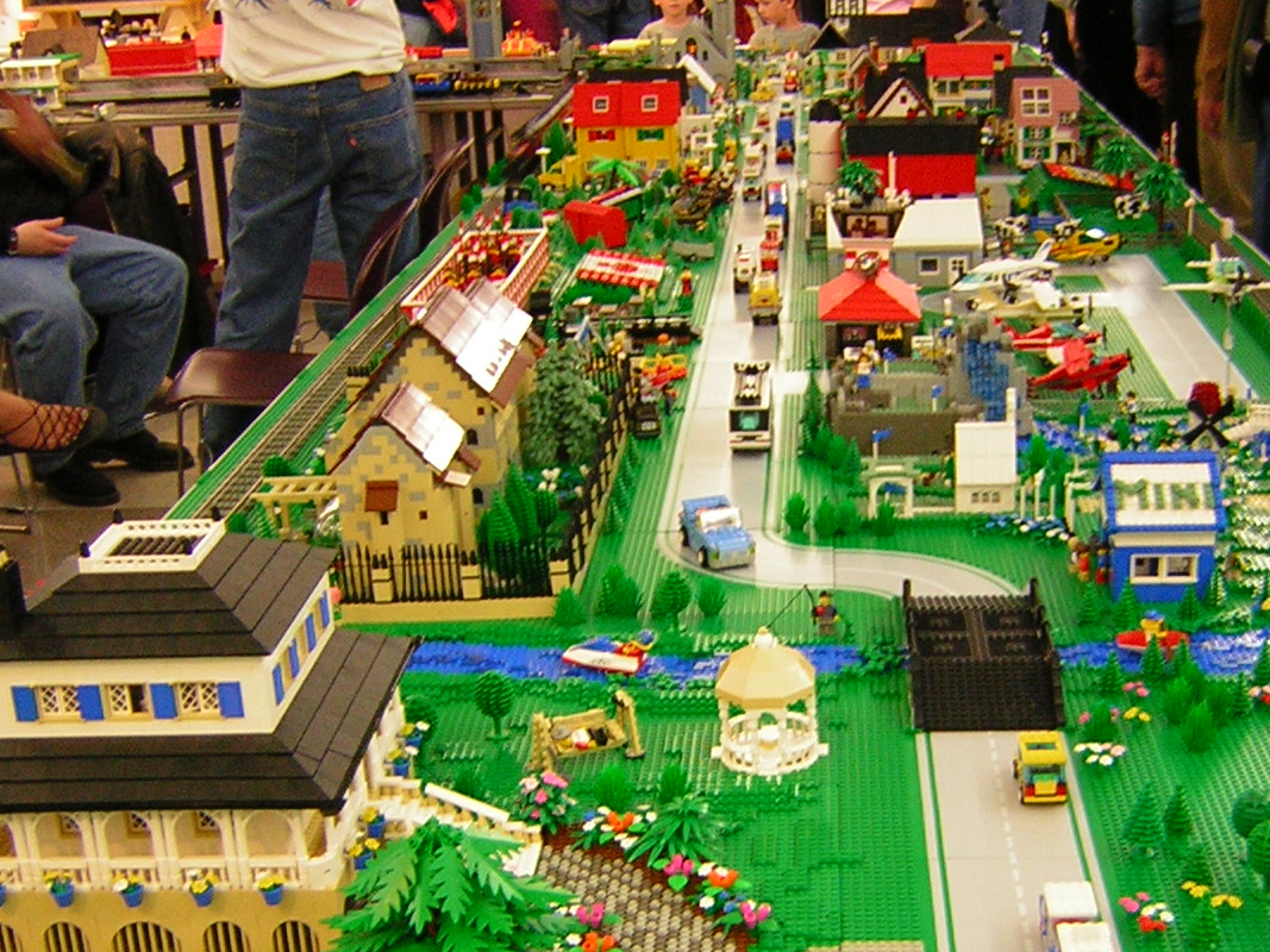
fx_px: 1981
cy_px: 704
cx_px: 811
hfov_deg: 35.3
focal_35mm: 54
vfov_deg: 26.7
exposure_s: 1/5.6
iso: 91
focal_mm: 4.7
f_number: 2.6
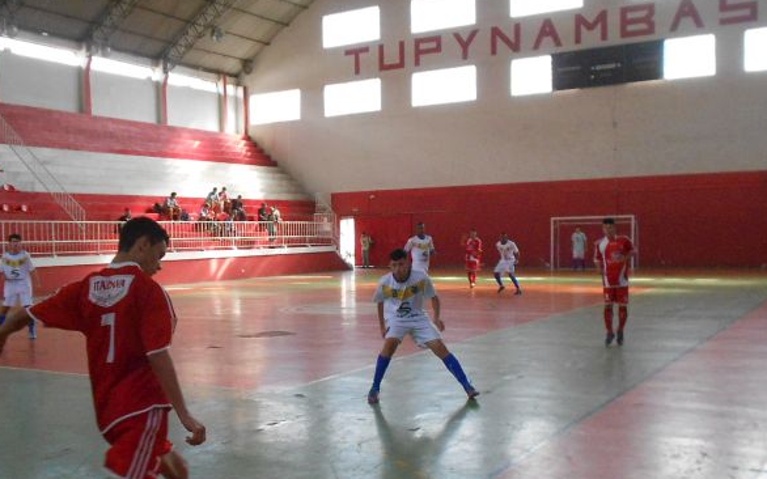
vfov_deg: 30.3
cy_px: 323
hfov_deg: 47.1
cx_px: 340
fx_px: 878
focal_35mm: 42
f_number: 3.4
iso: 400
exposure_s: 1/160
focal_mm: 5.3
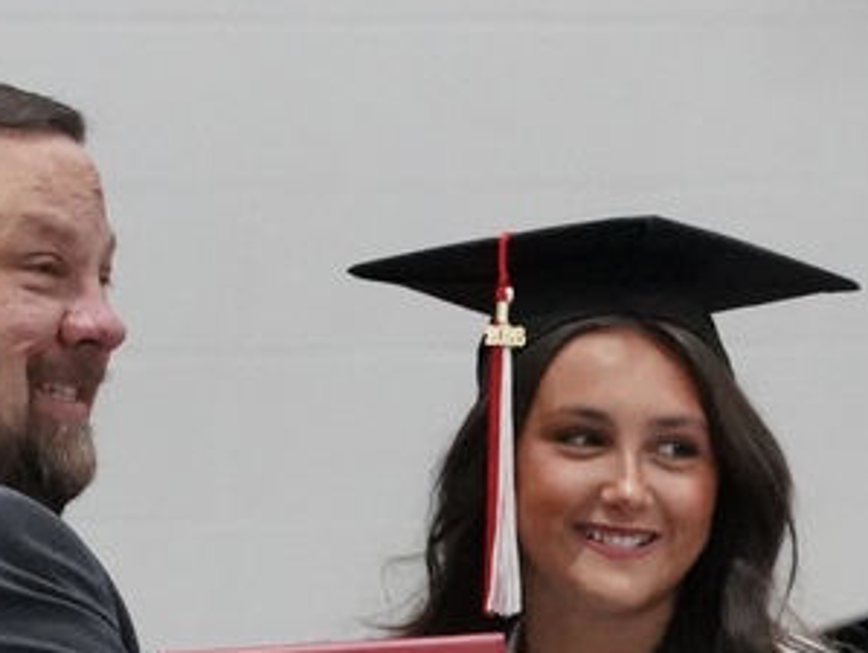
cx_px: 679
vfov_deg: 2.5
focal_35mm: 592
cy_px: 953
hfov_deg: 3.3
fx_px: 14862
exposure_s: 1/200
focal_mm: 180
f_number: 9
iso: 20000
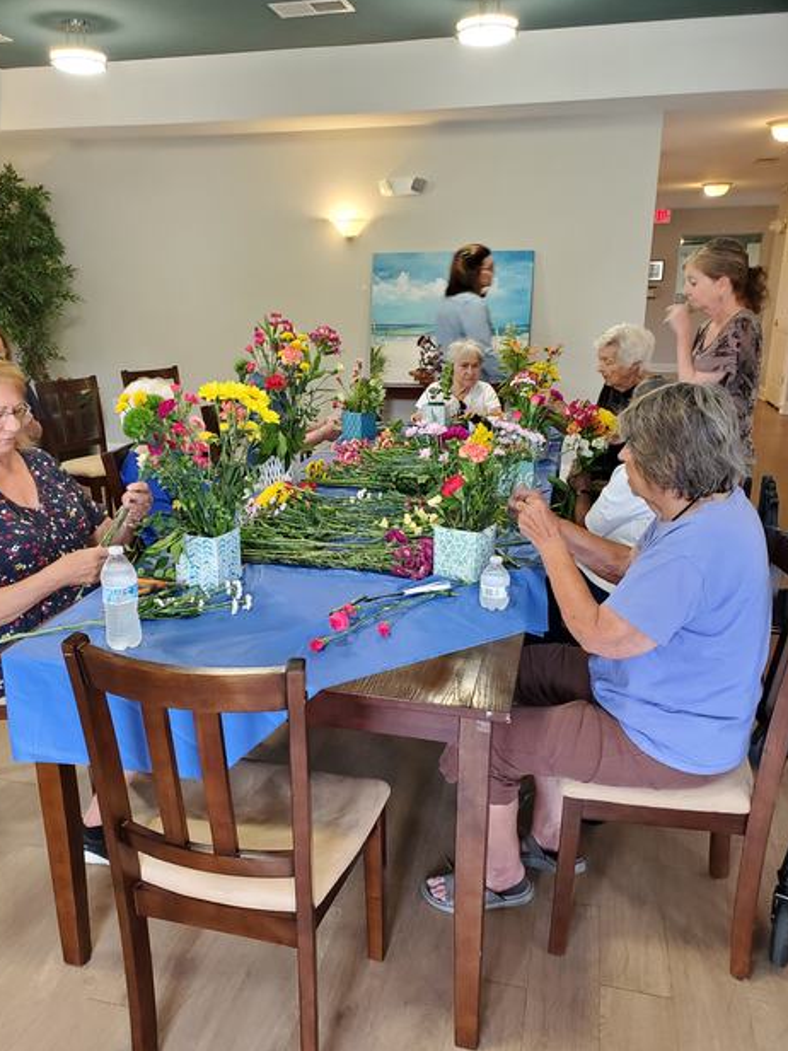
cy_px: 537
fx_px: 820
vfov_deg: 65.3
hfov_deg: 51.3
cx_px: 384
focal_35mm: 27
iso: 320
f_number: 2.4
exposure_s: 1/40
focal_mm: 4.3
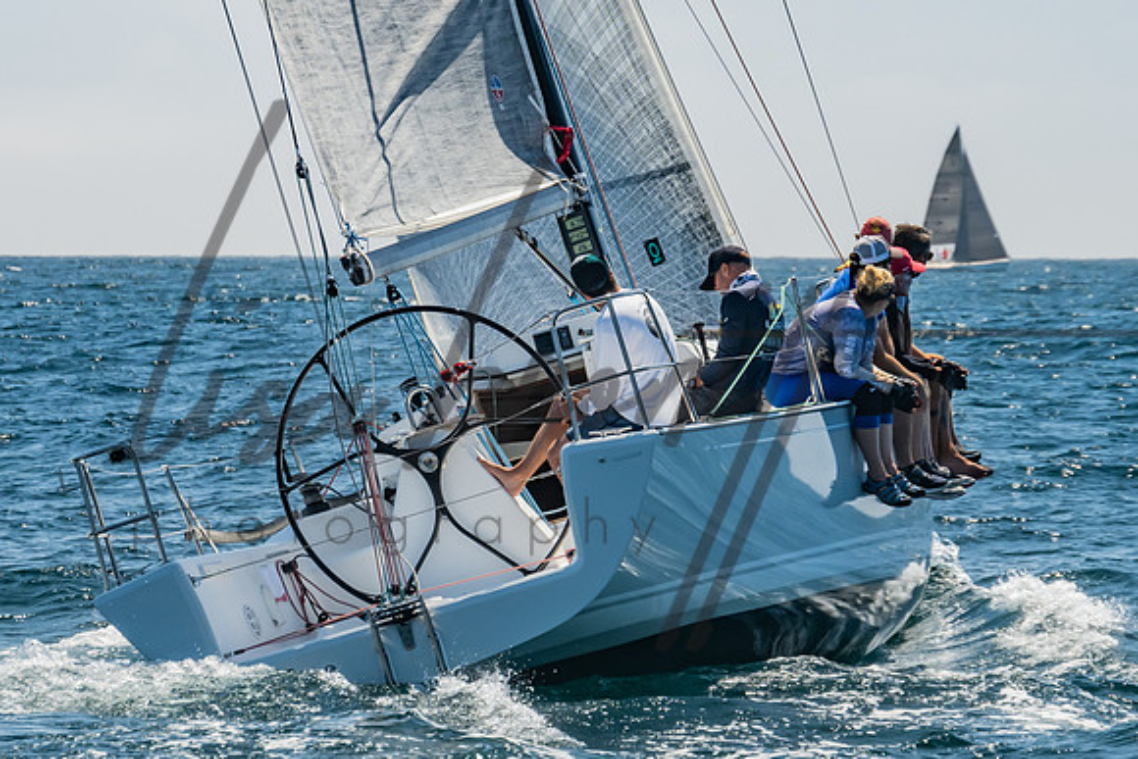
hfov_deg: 6.9
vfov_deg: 4.6
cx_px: 409
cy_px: 300
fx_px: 9497
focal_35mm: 300
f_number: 6.3
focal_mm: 125
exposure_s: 1/500
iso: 160
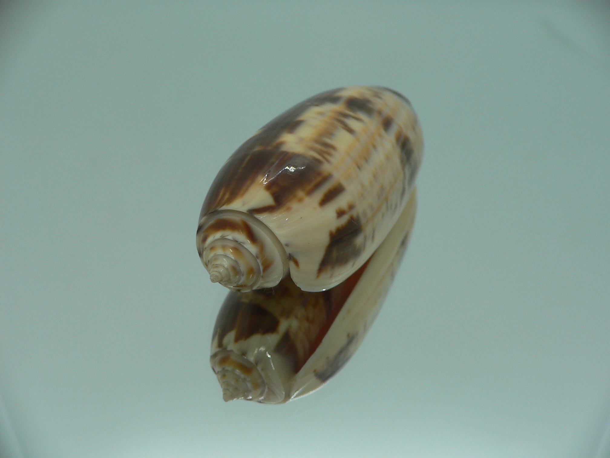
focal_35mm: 35
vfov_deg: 40.7
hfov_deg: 52.6
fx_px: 617
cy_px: 229
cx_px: 305
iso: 80
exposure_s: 1/60
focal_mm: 4.6
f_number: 2.8
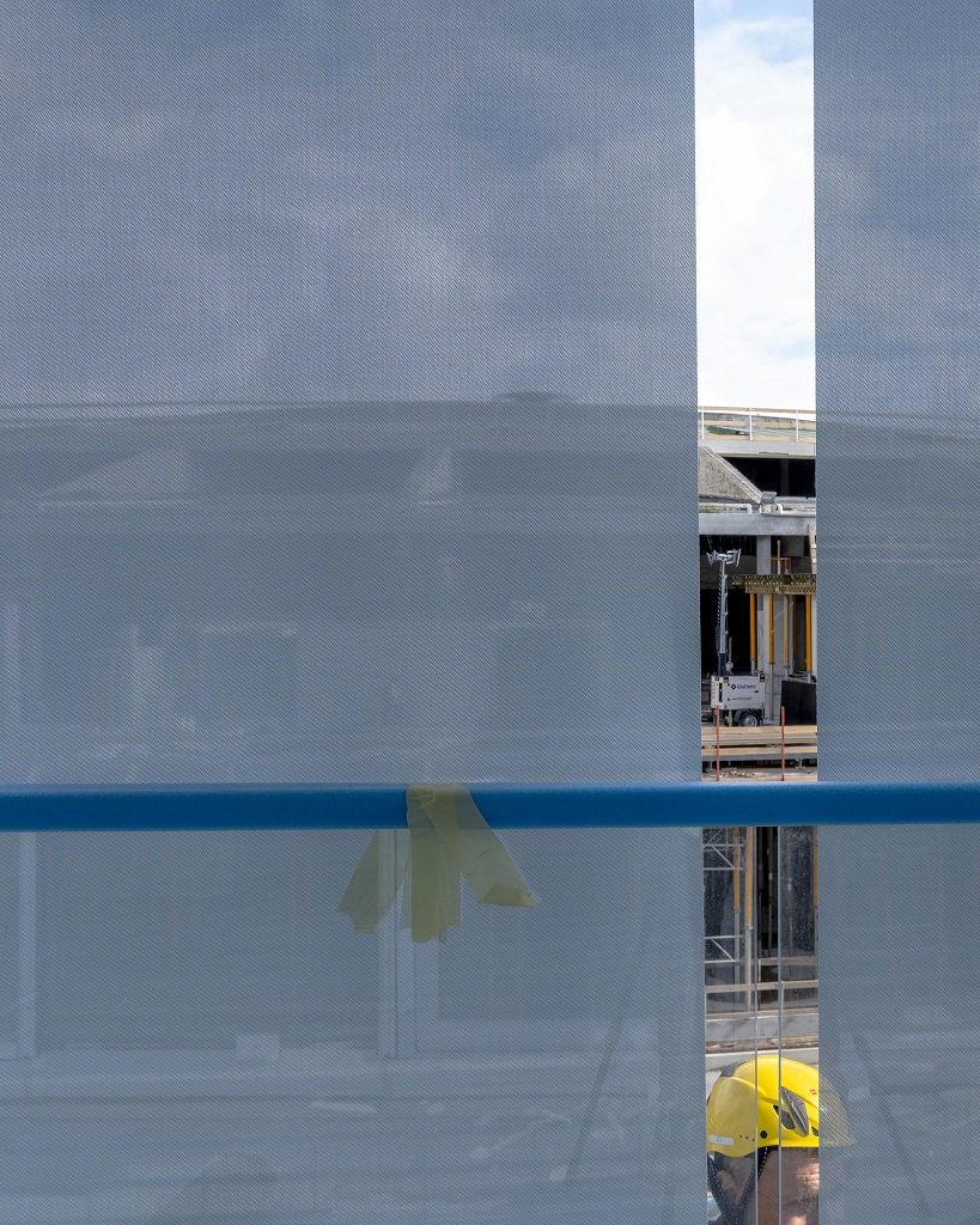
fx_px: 1197
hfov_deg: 43.6
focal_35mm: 33
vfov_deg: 53.8
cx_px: 692
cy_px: 743
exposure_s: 1/60
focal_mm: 18
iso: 100
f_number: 9
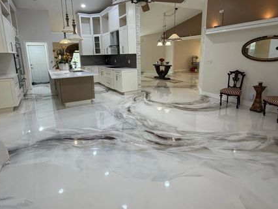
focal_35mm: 21
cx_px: 136
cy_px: 88
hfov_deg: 79.0
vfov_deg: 63.1
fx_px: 169
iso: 250
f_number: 2.2
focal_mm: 2.22
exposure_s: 1/120
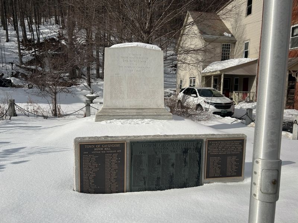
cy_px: 112
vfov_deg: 53.1
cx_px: 149
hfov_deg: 67.3
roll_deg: -0.4
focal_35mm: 26
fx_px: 224
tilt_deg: -7.7
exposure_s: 1/10309
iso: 50
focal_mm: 5.7
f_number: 1.5
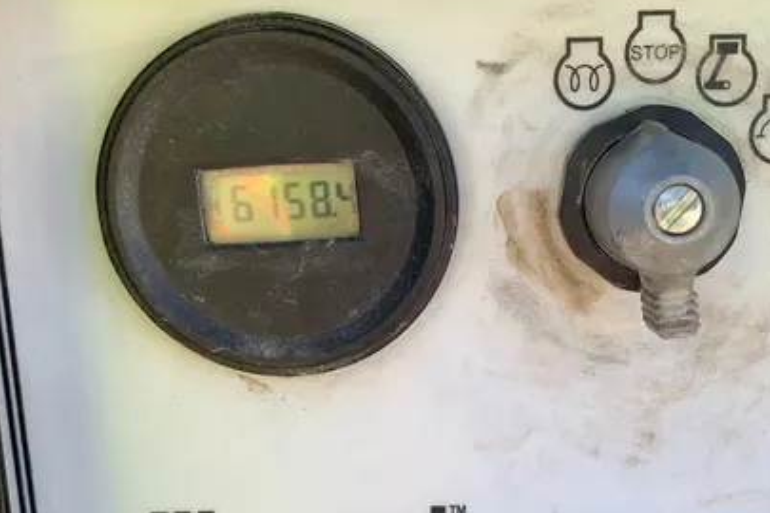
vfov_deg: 27.3
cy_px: 345
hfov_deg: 40.1
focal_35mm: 49
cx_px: 479
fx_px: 1048
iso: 25
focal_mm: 4.25
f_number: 1.8
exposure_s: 1/210
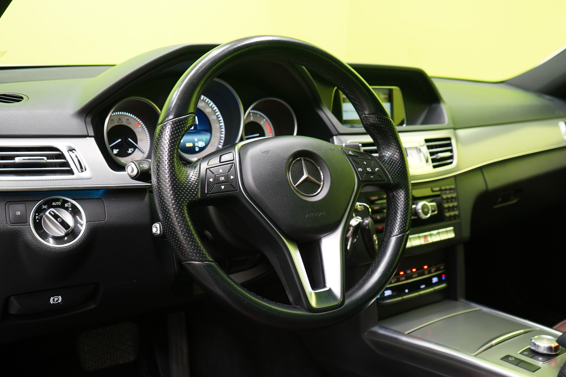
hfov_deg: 49.5
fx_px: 613
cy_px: 173
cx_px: 308
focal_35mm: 39
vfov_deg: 34.2
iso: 1250
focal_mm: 34
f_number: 5
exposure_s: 1/20
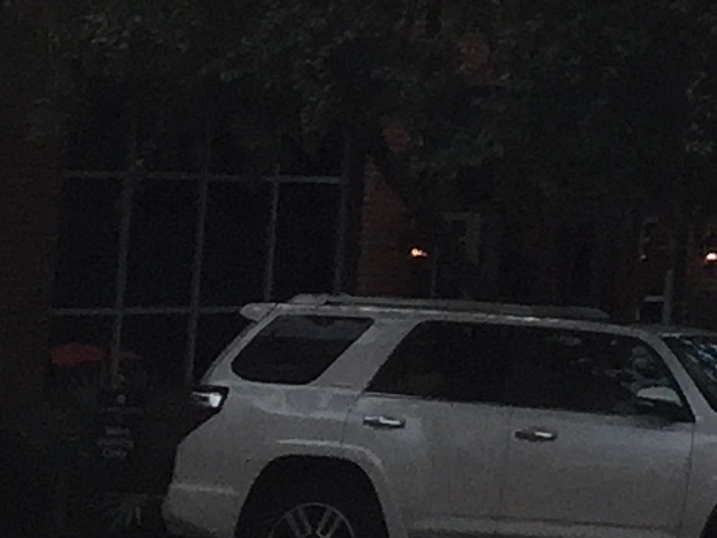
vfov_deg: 7.0
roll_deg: -1.4
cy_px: -621
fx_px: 4225
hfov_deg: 8.9
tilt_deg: +11.8
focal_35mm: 204
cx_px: 1669
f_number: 2.2
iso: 32
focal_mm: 4.15
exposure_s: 1/4405
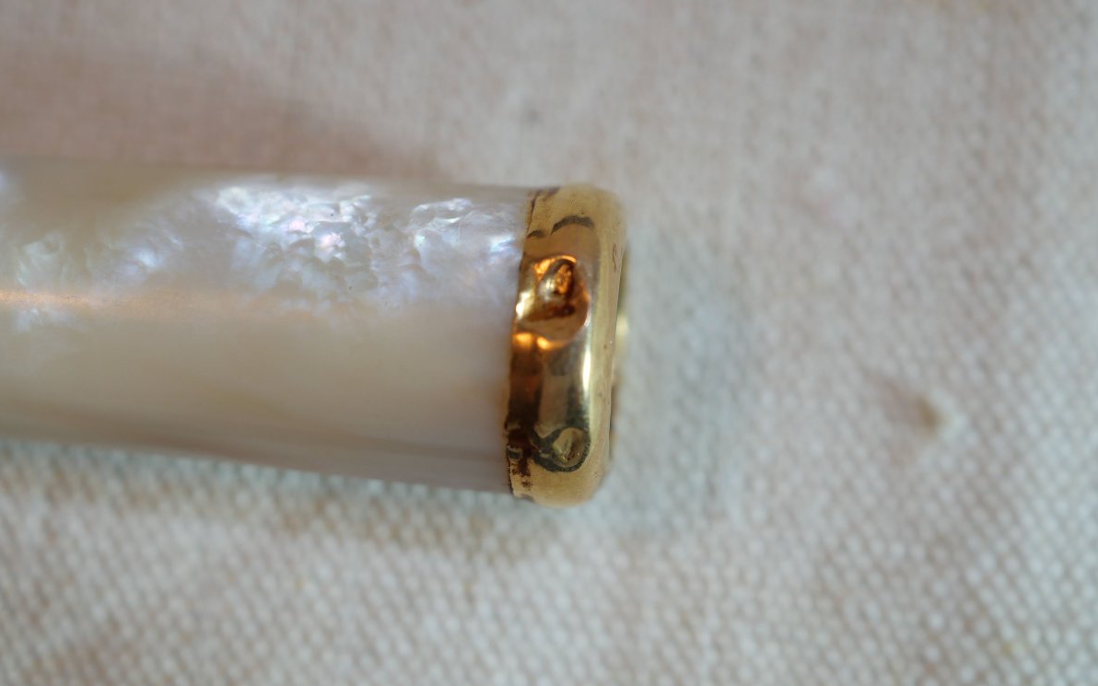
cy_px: 319
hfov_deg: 32.0
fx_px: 1915
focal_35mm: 64
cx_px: 546
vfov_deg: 20.3
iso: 200
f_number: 4.5
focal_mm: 30
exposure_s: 1/160
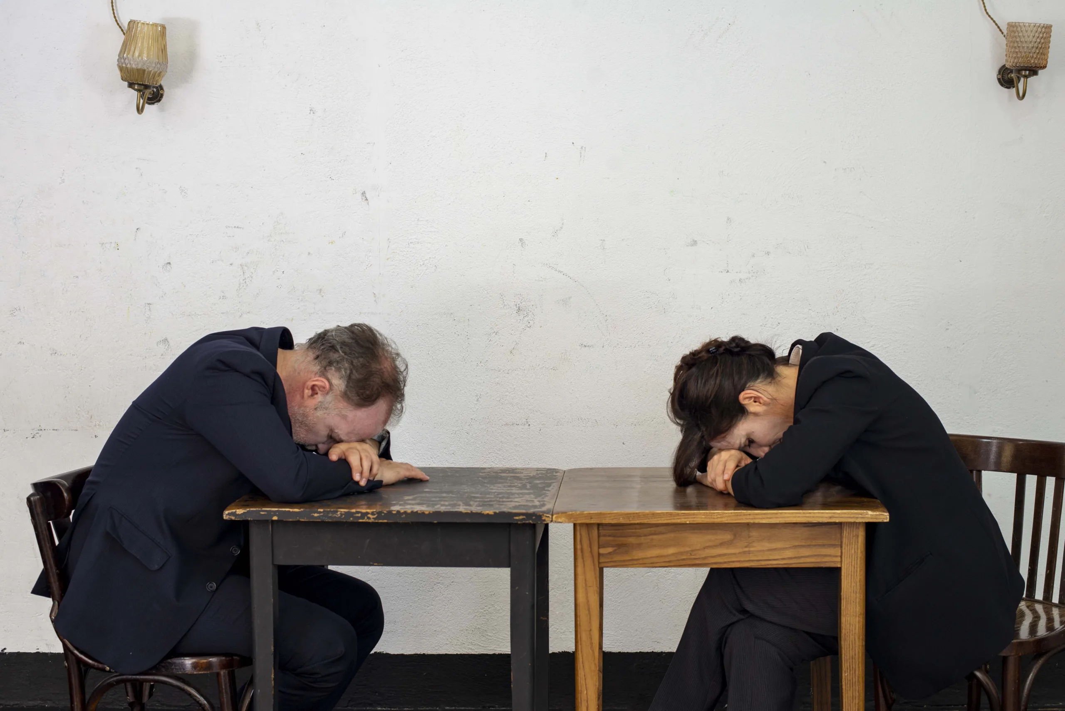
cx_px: 532
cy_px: 356
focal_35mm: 50
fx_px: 1480
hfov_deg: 39.6
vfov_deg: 27.0
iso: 400
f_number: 5.6
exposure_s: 1/50
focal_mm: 50
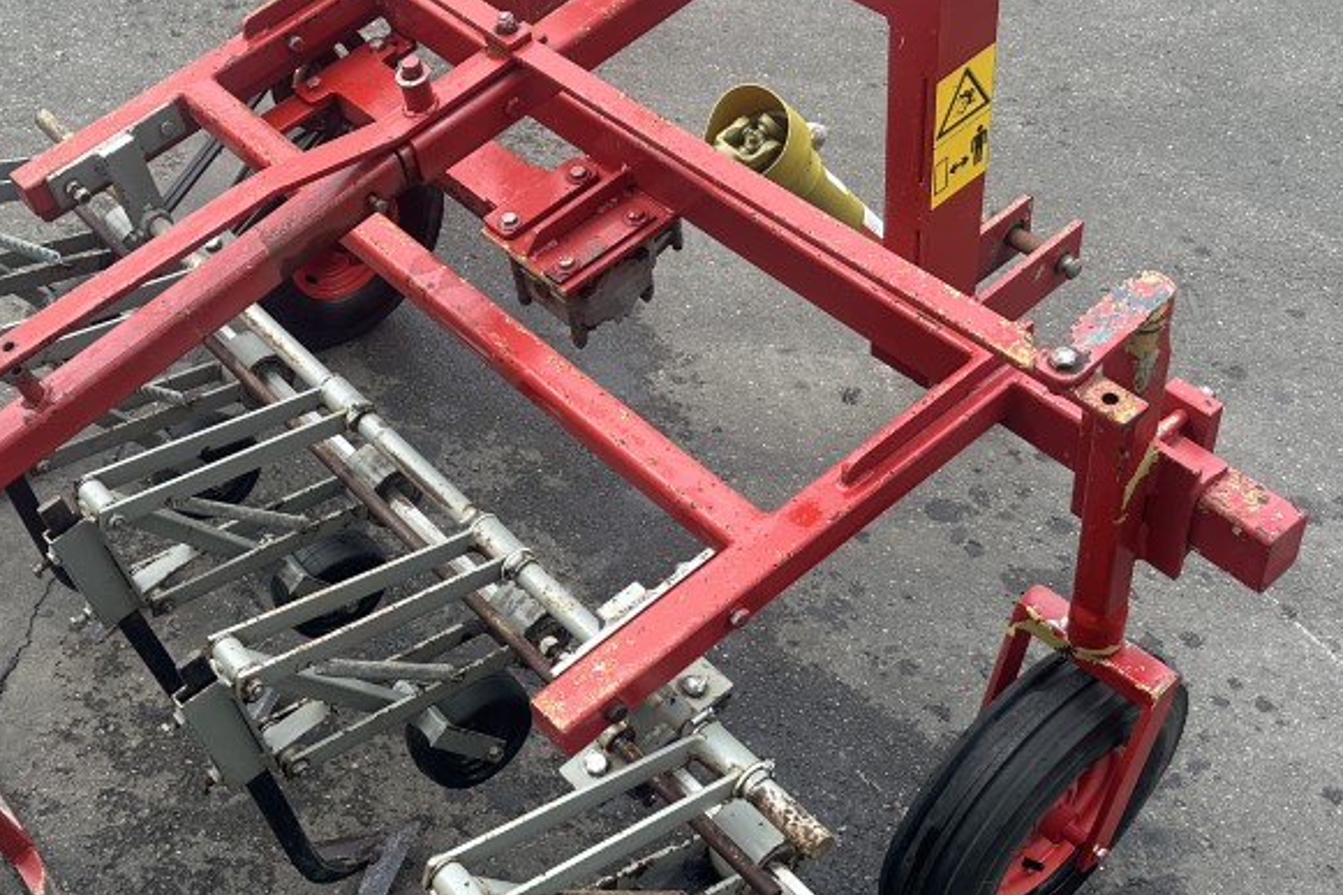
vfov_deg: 30.5
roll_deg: -4.2
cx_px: 400
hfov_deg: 43.6
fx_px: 1641
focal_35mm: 44
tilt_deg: -39.2
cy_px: 467
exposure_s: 1/740
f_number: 1.78
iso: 80
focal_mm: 6.86
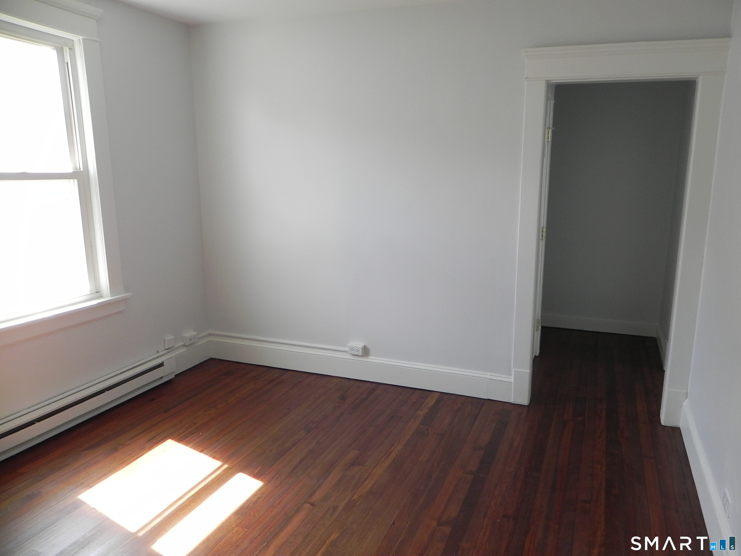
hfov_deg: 67.3
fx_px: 557
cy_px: 278
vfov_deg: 53.1
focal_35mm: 26
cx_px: 370
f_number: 3.2
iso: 160
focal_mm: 4.6
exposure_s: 1/57.2
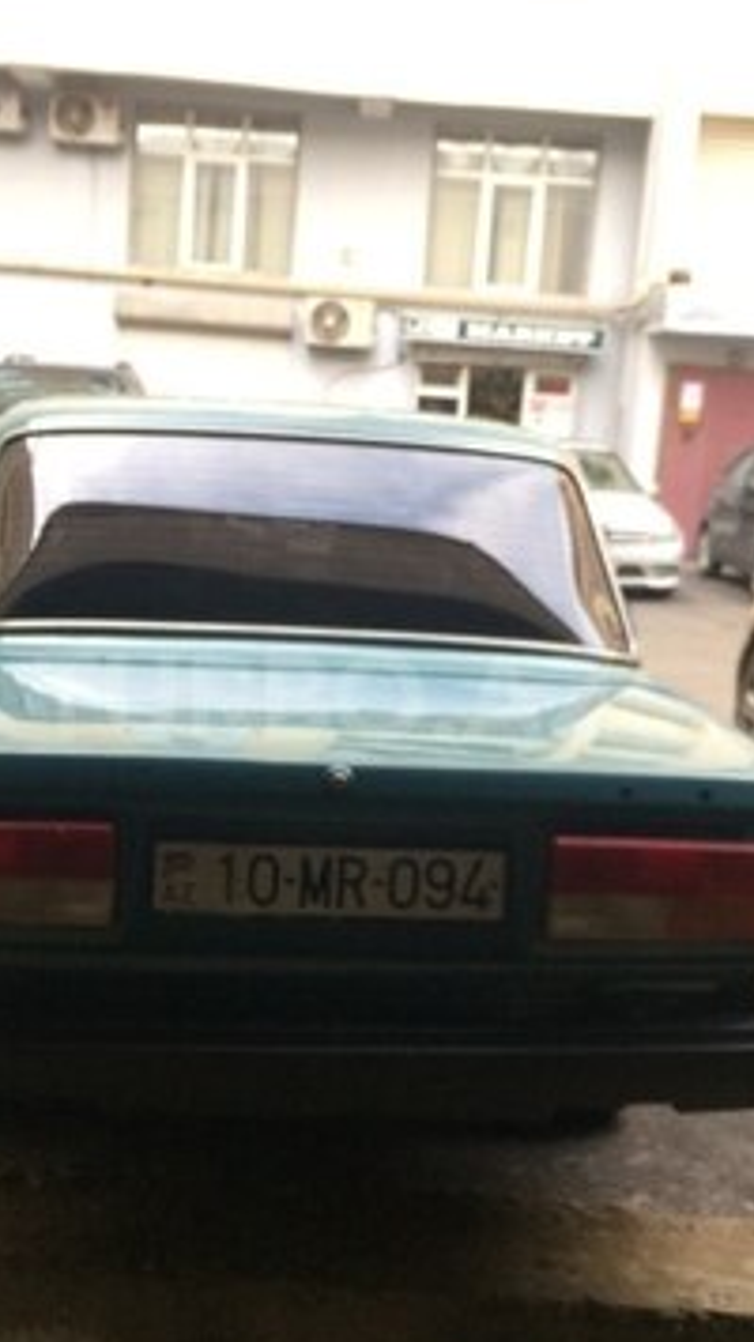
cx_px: 324
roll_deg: -3.0
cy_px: 697
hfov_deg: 27.1
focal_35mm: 44
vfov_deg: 46.4
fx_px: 1565
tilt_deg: -10.9
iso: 64
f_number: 2.2
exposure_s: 1/33
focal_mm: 4.15
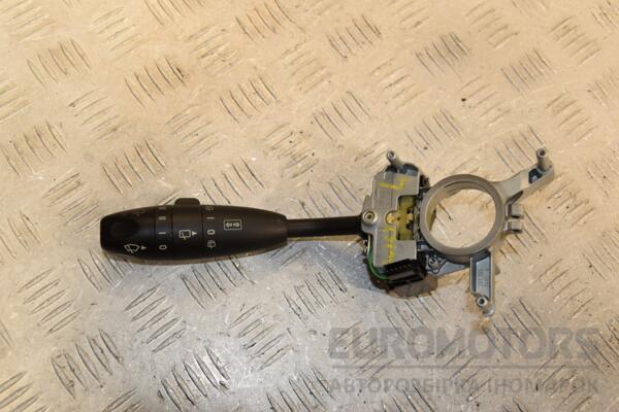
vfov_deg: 31.9
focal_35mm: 42
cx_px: 310
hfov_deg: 46.4
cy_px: 206
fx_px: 722
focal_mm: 28
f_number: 5
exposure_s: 1/200
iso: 800
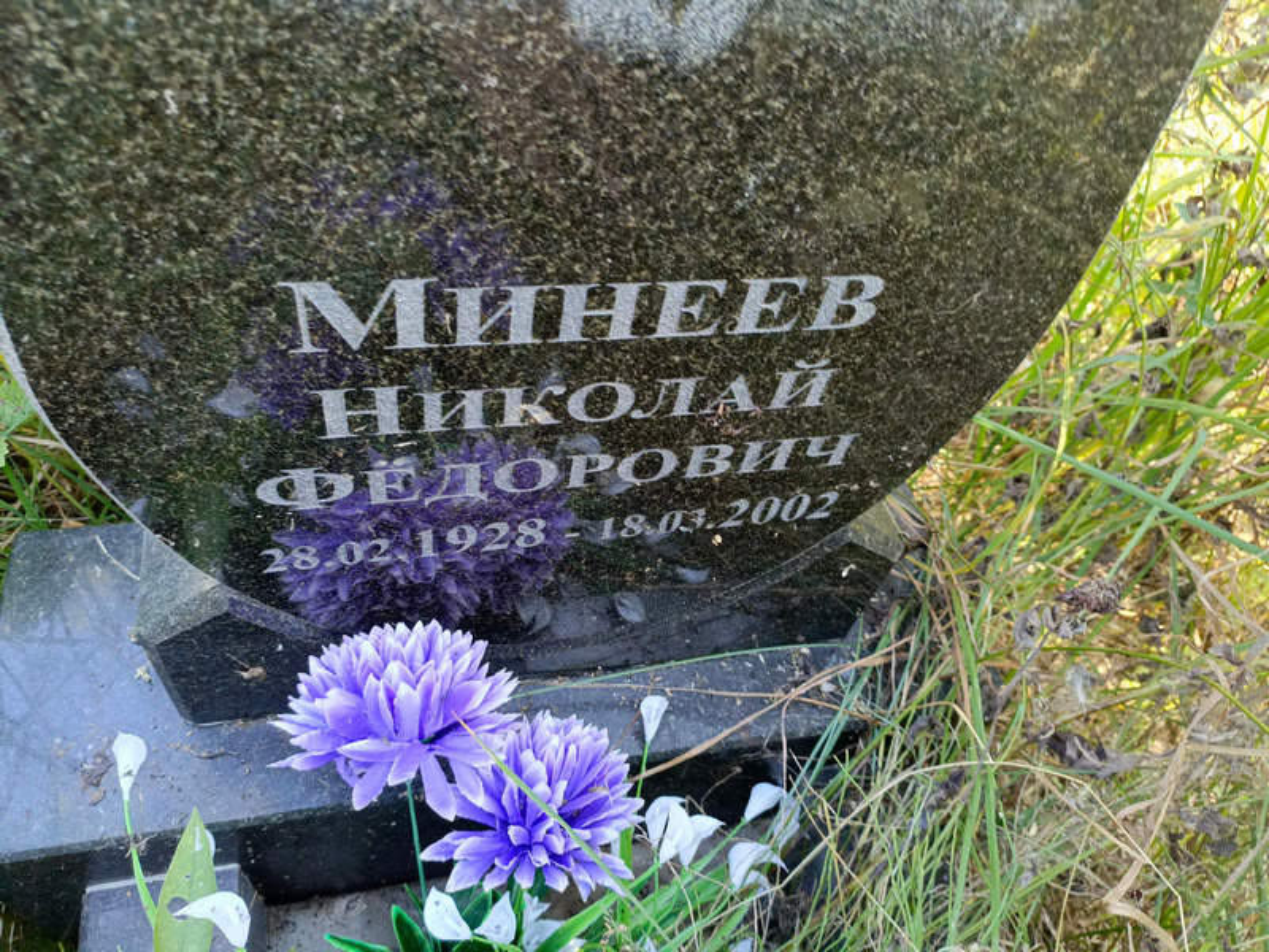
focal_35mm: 25
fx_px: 916
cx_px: 634
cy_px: 476
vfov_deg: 54.9
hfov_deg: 69.4
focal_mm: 4.76
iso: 257
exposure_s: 1/50
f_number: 1.69
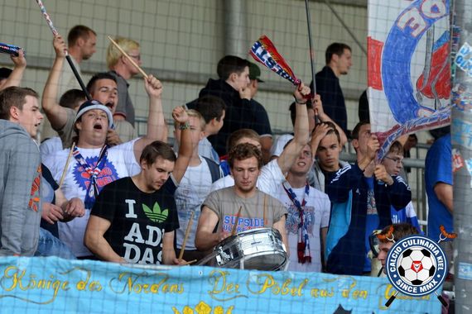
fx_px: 2360
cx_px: 236
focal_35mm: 180
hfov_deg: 11.4
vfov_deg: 7.6
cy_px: 157
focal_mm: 120
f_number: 4
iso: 800
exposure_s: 1/1000
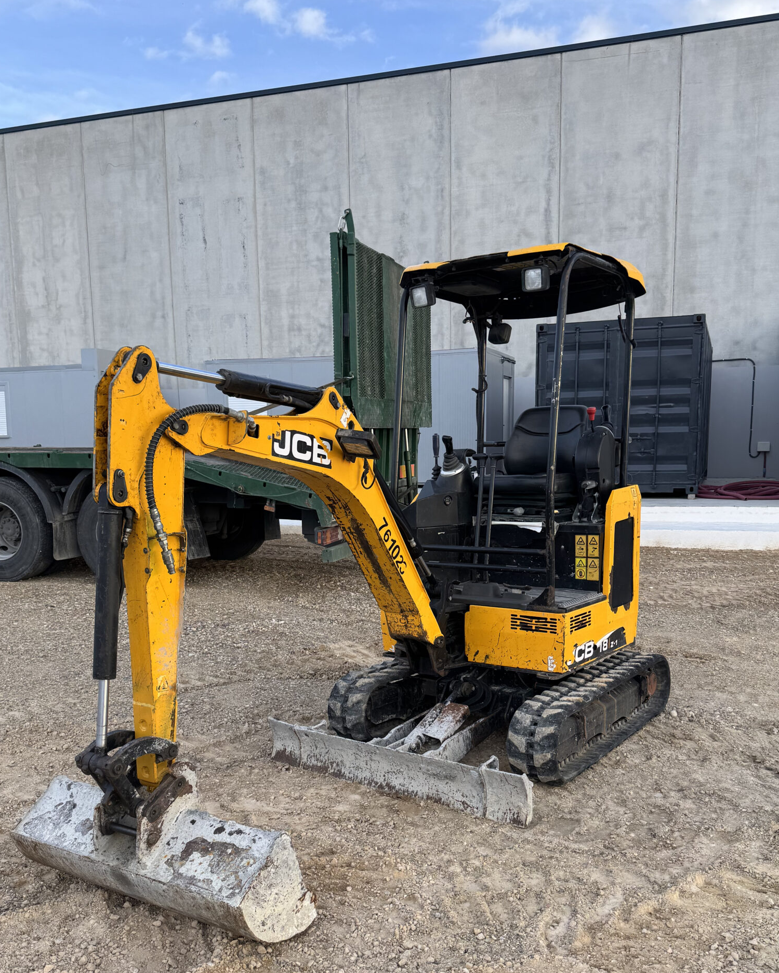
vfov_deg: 55.2
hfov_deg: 45.8
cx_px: 379
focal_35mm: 32
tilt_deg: -7.9
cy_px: 588
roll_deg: +0.9
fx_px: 922
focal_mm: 6.76
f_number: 1.78
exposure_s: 1/1059
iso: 80
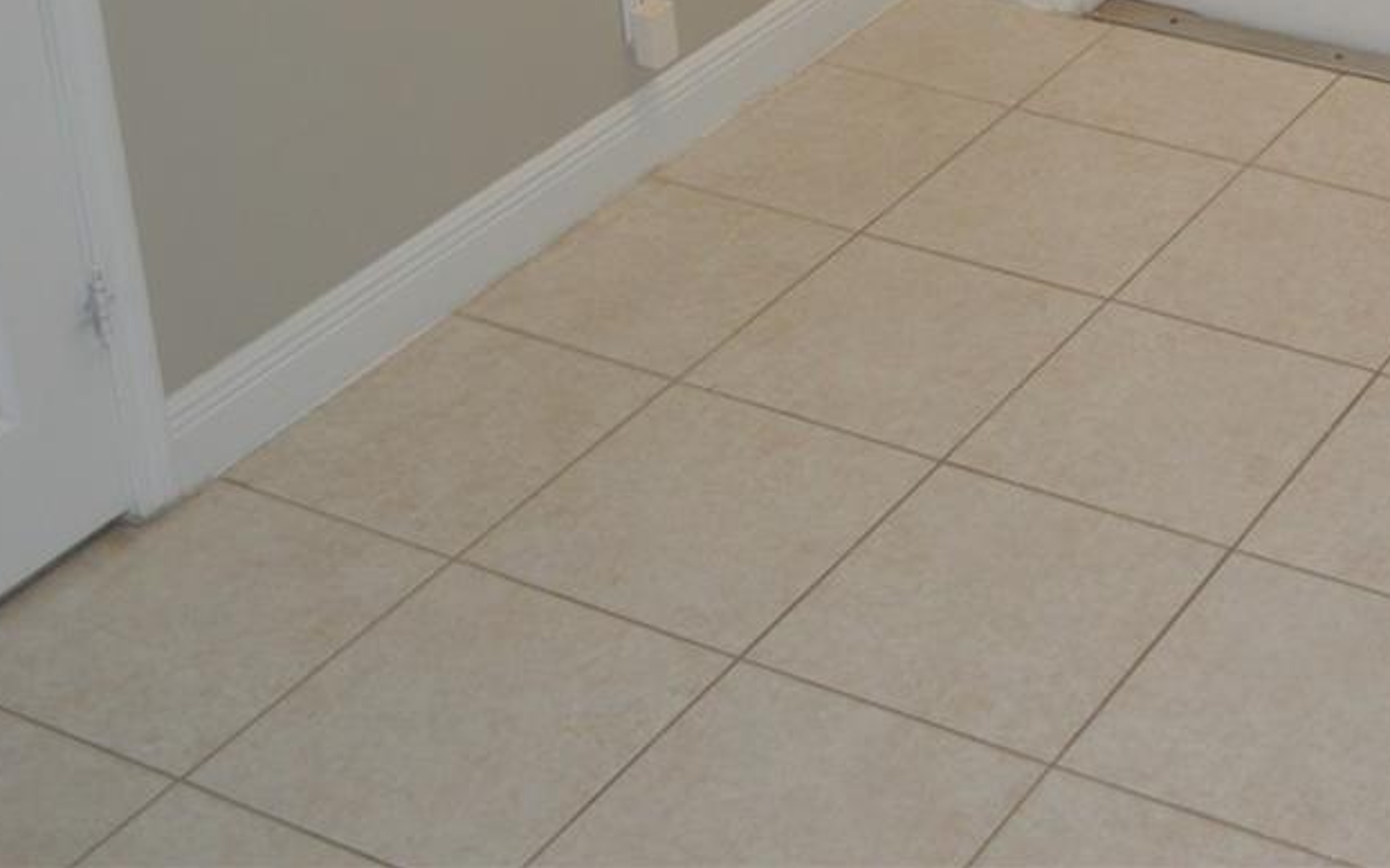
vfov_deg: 17.1
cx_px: 1493
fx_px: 2690
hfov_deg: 26.8
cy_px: -322
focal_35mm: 71
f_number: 3.5
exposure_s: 1/60
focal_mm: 18
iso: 450
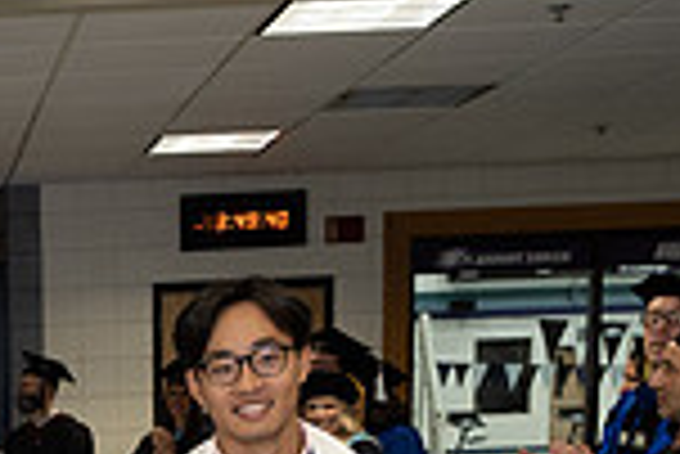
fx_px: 1891
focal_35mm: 100
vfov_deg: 12.5
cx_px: -185
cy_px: 811
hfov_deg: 19.0
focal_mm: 17
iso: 800
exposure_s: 1/80
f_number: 4
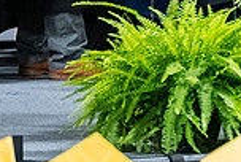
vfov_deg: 0.9
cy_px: -121
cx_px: 496
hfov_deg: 1.3
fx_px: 10316
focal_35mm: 1538
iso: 2000
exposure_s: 1/200
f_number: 4
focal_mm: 200
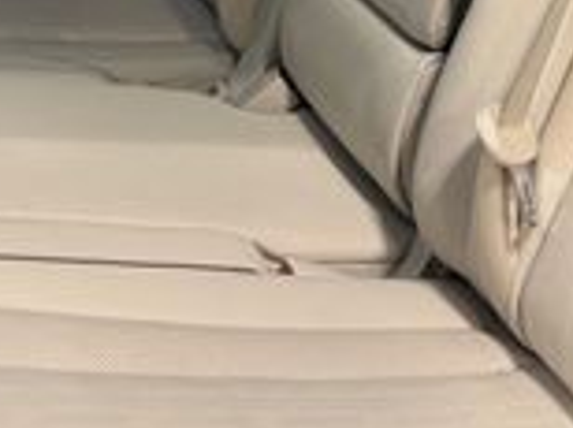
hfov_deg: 19.6
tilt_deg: -13.3
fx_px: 1653
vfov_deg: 13.9
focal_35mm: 100
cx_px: 357
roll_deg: +0.0
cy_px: -190
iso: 160
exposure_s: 1/60
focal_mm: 6.76
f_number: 1.78
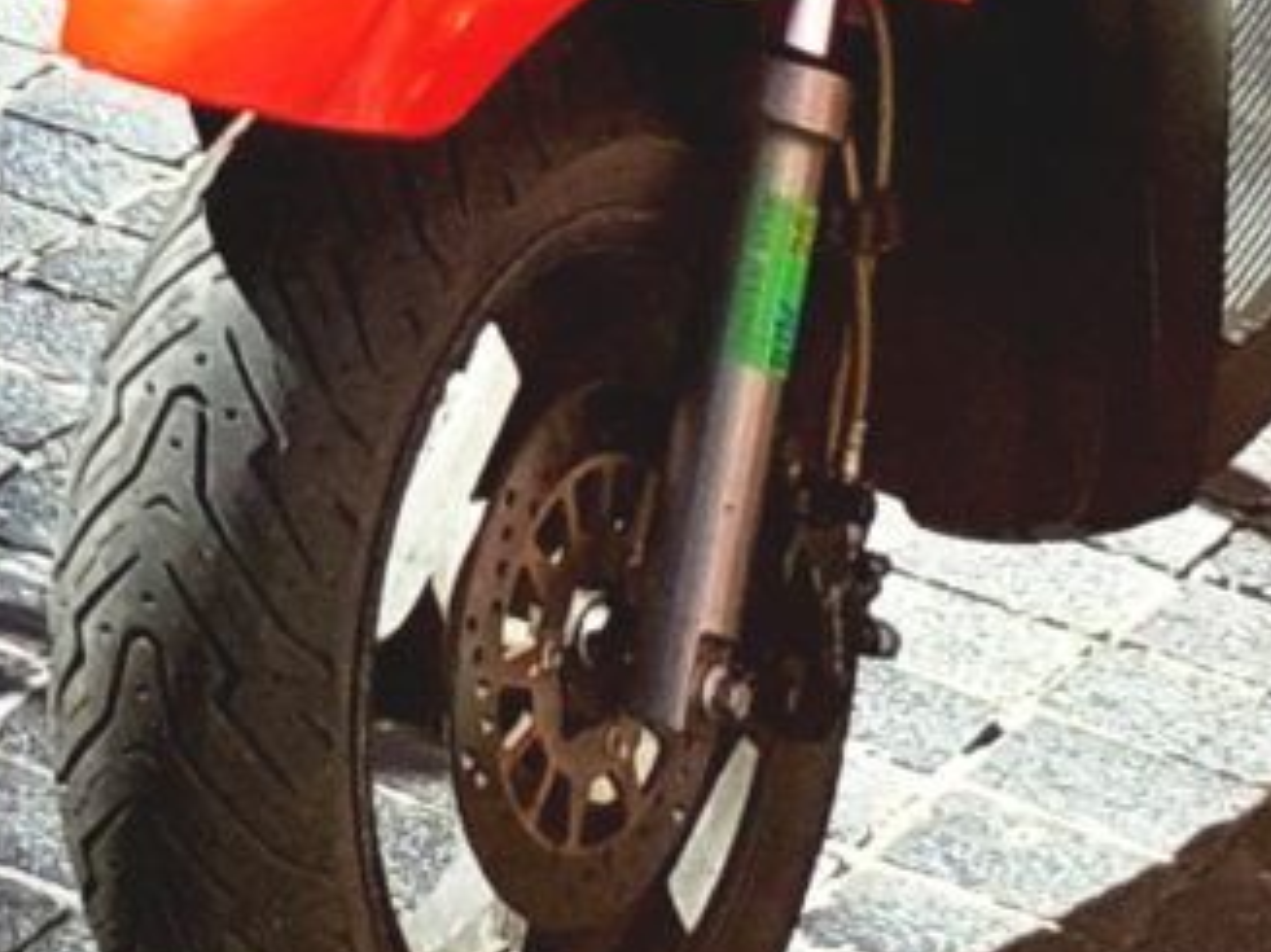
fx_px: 7194
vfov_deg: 6.6
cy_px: -2289
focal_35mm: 196
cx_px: -3036
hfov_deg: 8.0
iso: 40
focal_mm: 5.23
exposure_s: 1/277
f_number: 1.8
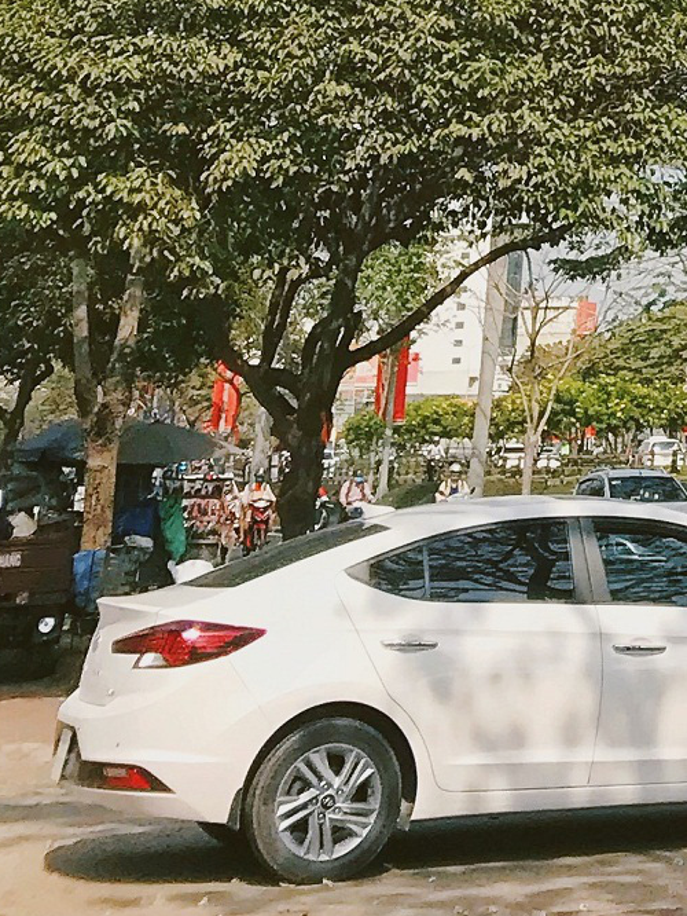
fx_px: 2962
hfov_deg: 12.0
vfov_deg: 14.8
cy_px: -833
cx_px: 1292
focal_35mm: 112
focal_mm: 3.99
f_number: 1.8
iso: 20
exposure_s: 1/2817
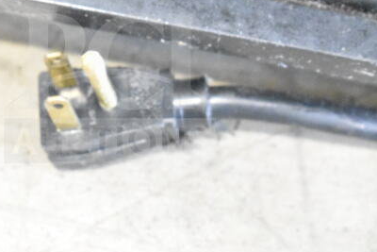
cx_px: 109
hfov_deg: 16.2
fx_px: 1317
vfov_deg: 10.9
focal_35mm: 126
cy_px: 88
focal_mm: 55
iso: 25600
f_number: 5.6
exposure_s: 1/50
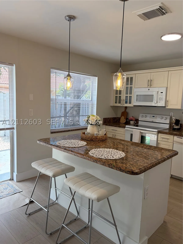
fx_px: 183
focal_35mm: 26
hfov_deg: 53.1
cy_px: 122
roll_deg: -2.3
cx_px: 92
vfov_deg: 67.3
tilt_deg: -6.5
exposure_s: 1/188
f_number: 1.6
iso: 64
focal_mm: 5.96
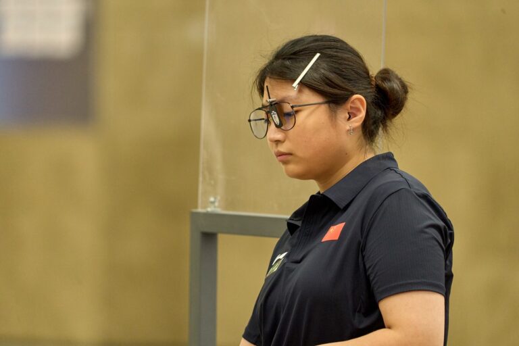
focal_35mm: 493
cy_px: 173
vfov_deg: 2.8
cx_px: 260
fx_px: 7107
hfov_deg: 4.2
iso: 3200
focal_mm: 493
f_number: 6.3
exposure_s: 1/400
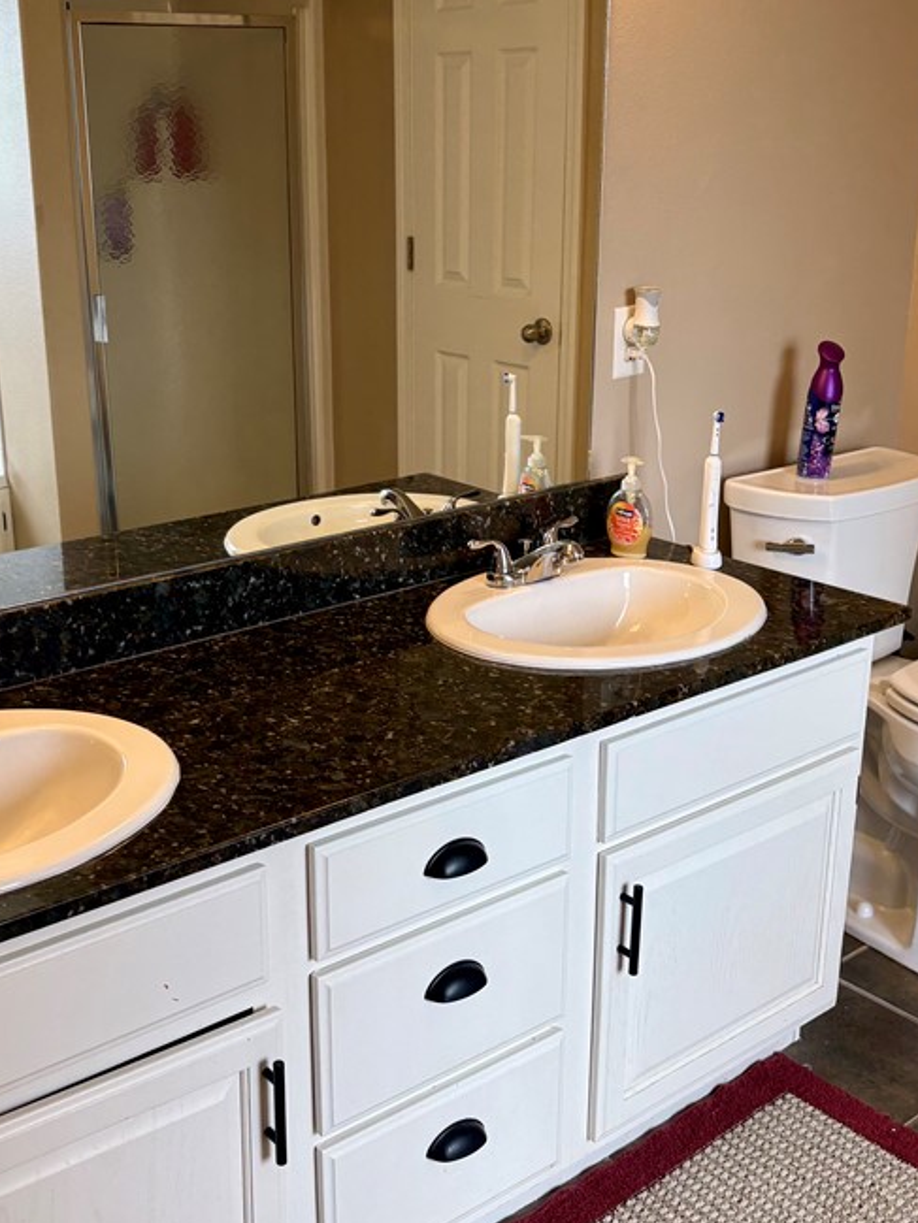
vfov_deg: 45.8
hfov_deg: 35.0
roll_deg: +1.4
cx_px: 362
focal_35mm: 41
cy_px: 601
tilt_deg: -13.6
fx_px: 1449
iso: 40
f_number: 1.6
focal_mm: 5.96
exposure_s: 1/120
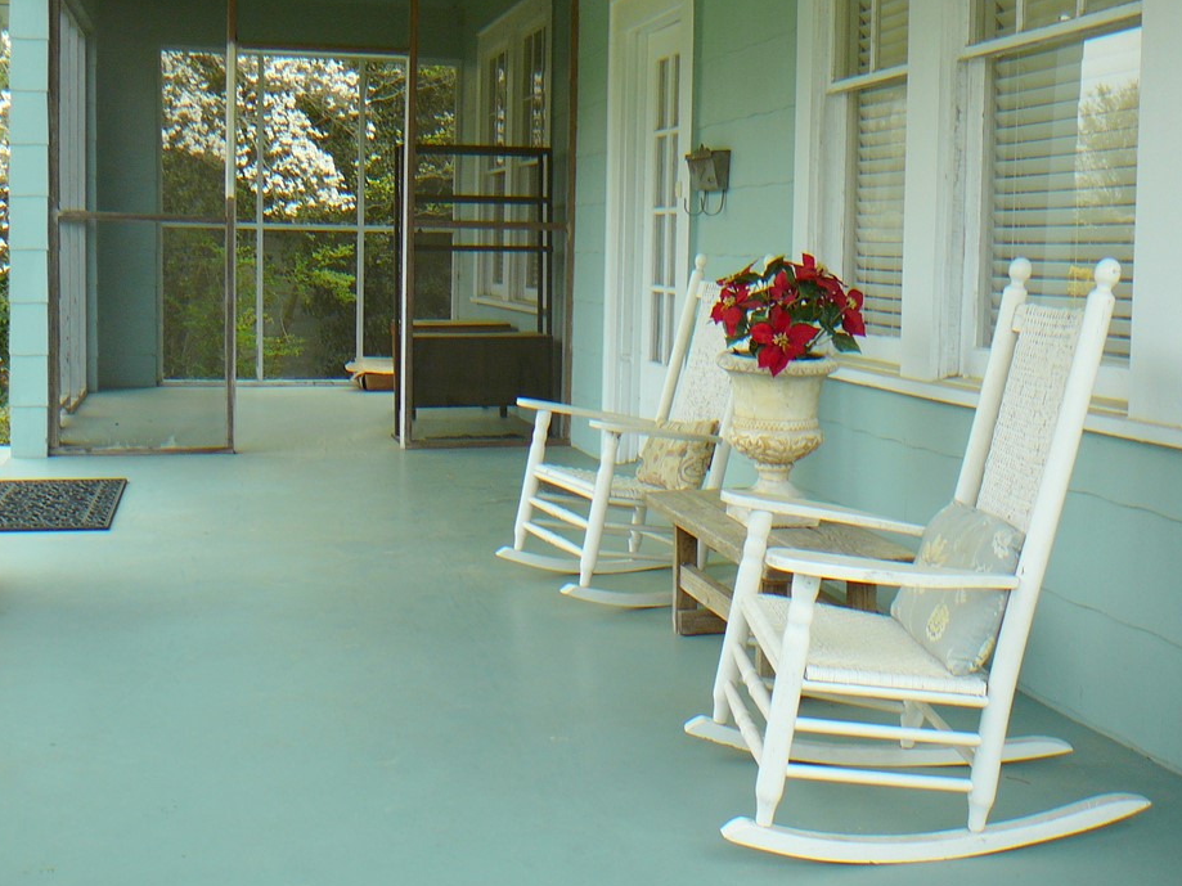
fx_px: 1332
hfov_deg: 47.9
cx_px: 614
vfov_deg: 36.8
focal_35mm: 39
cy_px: 418
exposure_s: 1/160
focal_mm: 5.2
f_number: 2.8
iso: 80
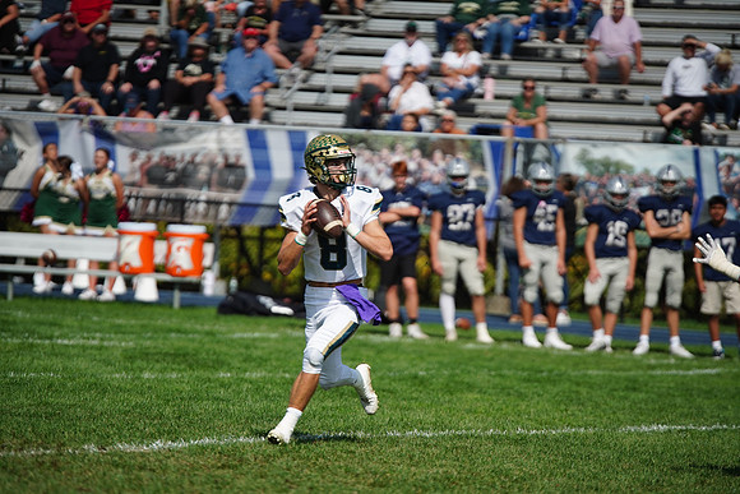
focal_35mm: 300
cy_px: 247
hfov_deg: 6.9
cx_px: 370
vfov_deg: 4.6
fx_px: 6168
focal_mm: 300
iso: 400
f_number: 2.8
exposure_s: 1/8000
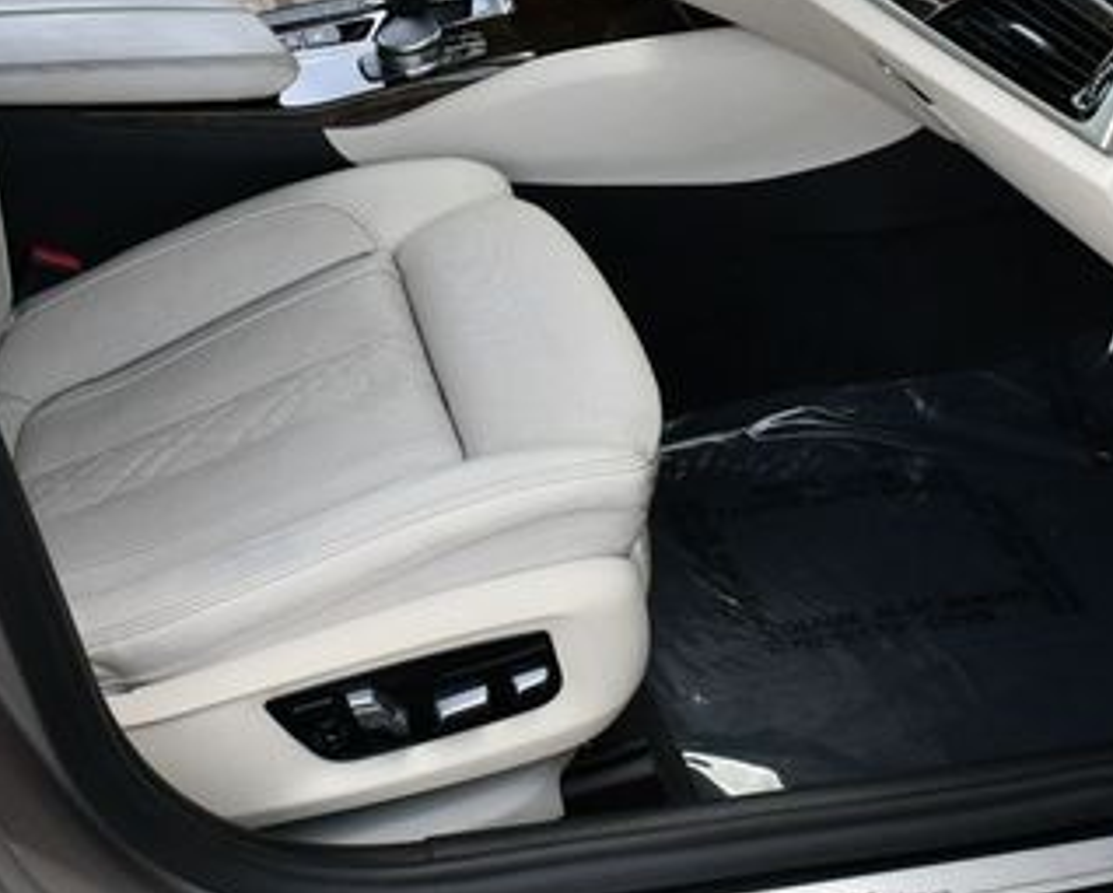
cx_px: 490
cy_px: 165
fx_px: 2242
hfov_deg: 27.9
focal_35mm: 68
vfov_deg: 22.2
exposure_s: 1/250
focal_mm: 18
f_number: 5.6
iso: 320
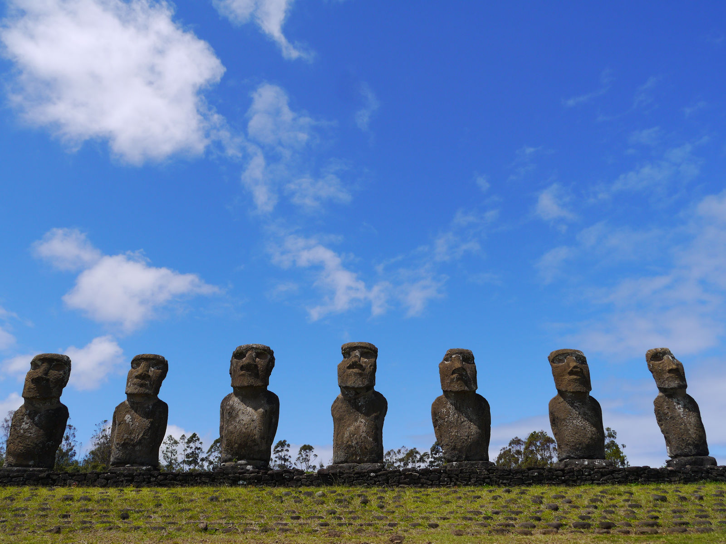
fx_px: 587
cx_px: 363
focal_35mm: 28
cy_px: 272
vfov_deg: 49.7
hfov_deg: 63.4
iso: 160
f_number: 9
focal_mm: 14
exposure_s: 1/640
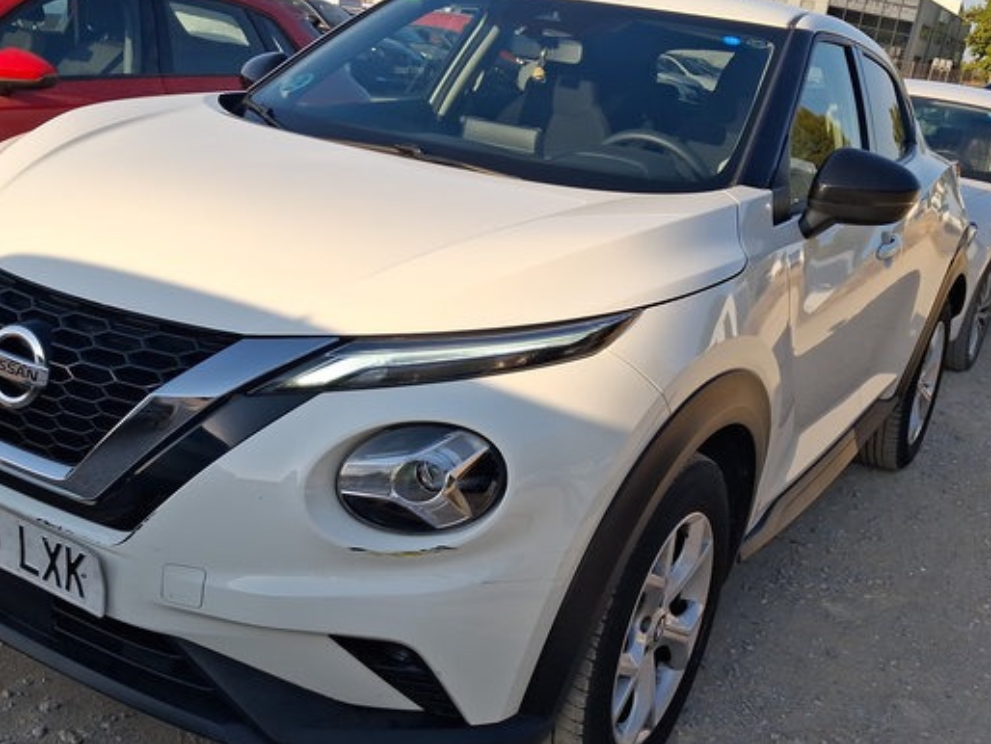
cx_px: 432
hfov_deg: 44.7
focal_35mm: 42
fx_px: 1203
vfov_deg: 34.4
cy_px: 368
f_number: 1.8
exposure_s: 1/474
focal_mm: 4
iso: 20
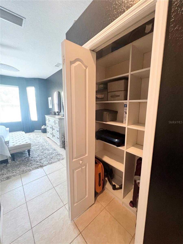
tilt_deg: -8.7
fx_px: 92
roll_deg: +1.3
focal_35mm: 13
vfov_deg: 106.2
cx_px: 92
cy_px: 122
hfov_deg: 89.9
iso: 400
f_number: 1.8
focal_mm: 1.57
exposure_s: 1/60
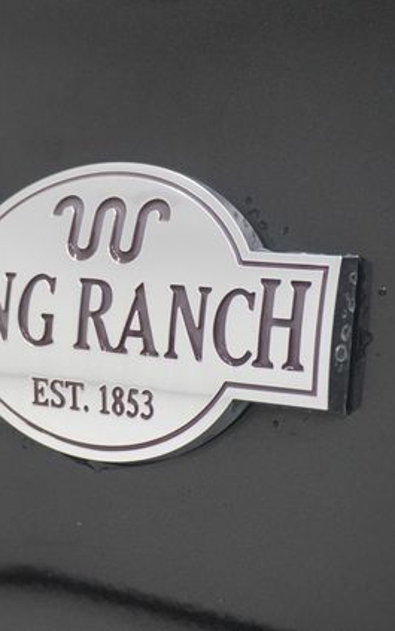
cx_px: -1
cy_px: 315
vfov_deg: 21.4
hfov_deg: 13.3
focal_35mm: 97
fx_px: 1671
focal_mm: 42
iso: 1000
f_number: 5.6
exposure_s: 1/160
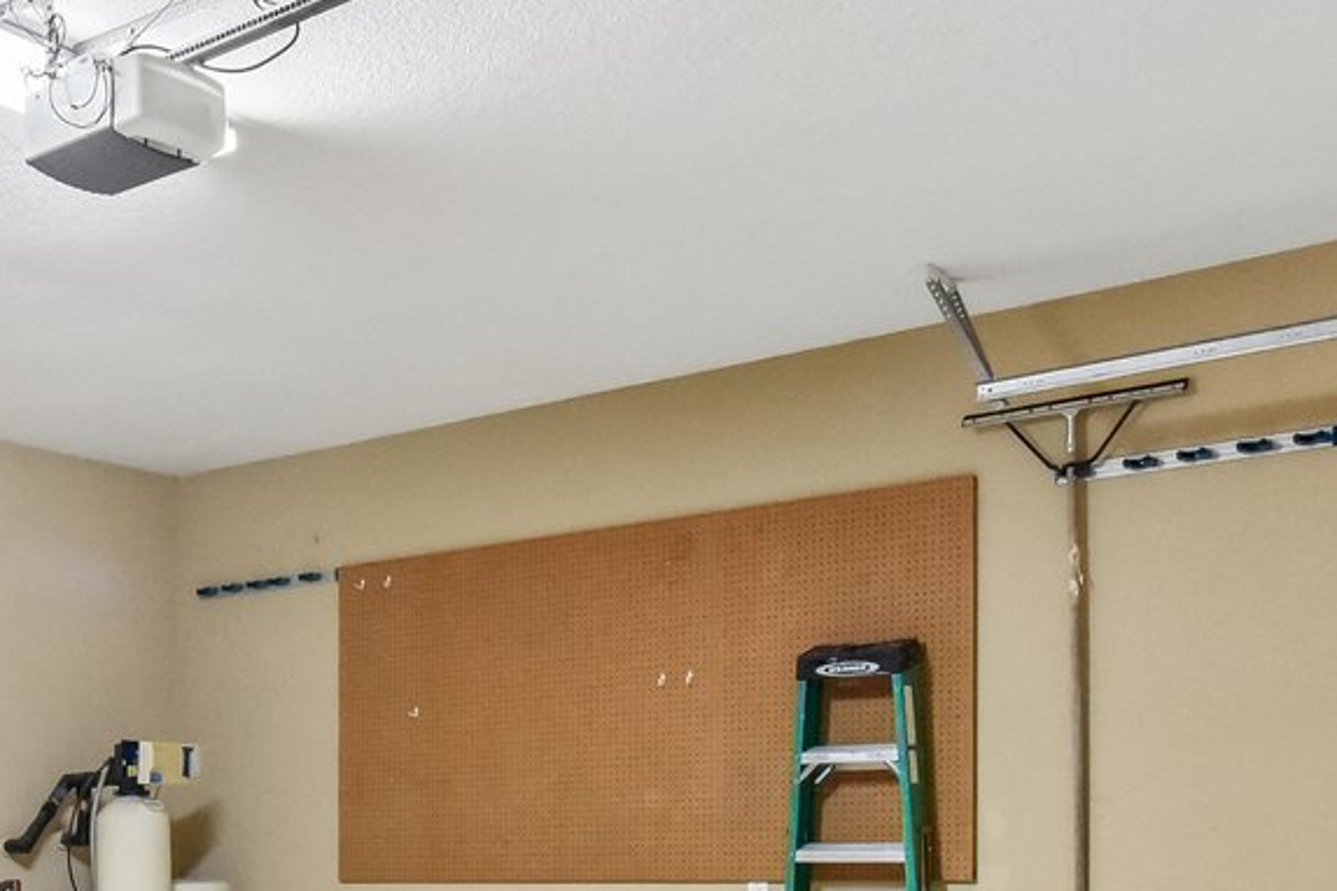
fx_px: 1857
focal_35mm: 50
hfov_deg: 37.3
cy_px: 941
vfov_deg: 25.3
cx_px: 163
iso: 2000
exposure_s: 1/15
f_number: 8
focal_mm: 14
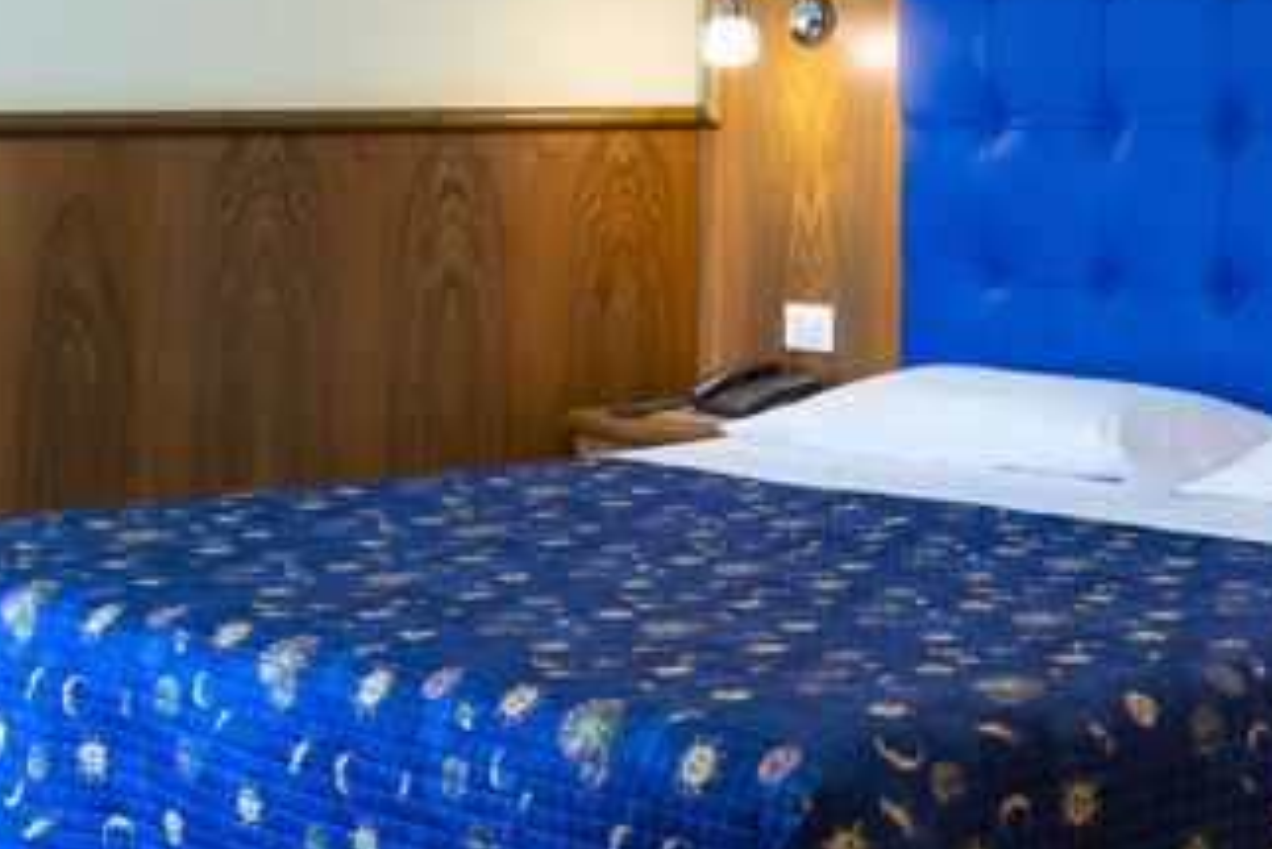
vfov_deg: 15.2
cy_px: 91
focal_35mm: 89
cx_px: 1264
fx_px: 3146
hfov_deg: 22.0
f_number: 8
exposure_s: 1/5
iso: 250
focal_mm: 28
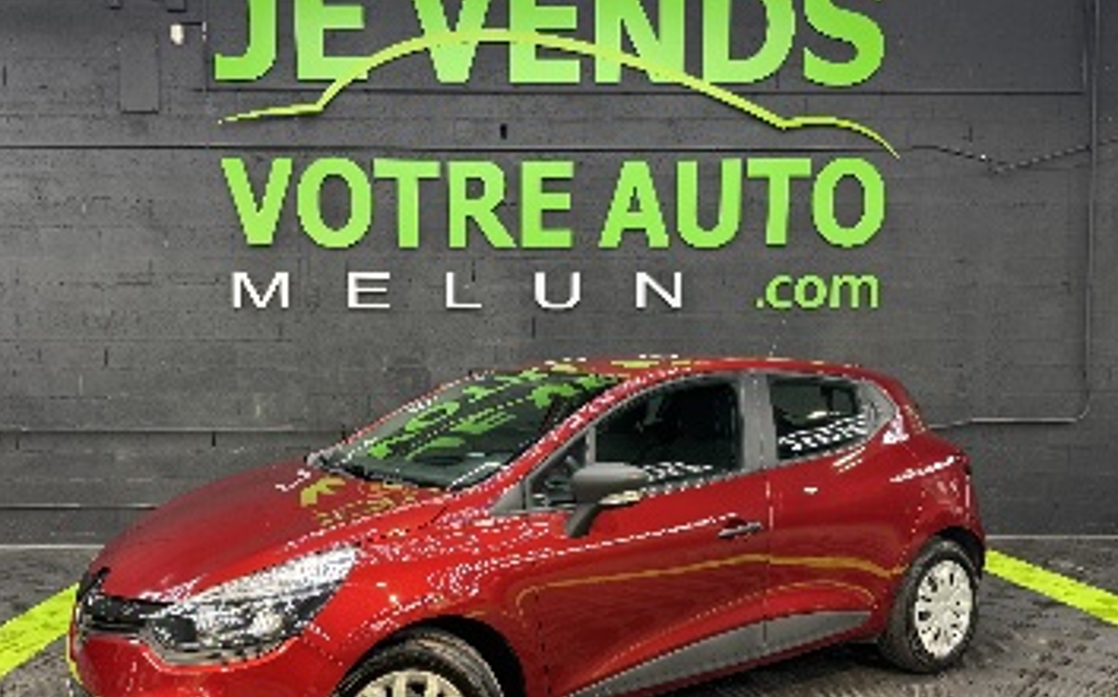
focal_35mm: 30
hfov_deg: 62.8
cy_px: 406
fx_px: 913
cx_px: 507
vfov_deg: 41.6
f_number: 1.78
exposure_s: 1/50
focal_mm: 6.76
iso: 160
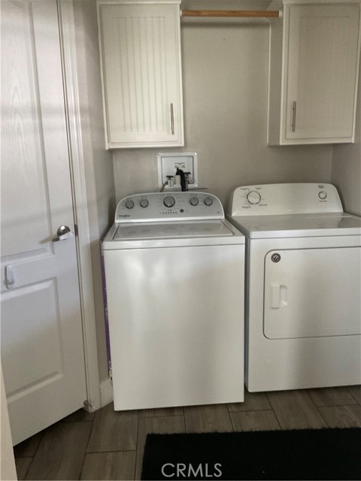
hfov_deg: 48.2
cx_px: 180
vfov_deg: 61.7
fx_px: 403
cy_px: 240
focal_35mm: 29
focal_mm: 3
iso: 320
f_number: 1.8
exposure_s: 1/40
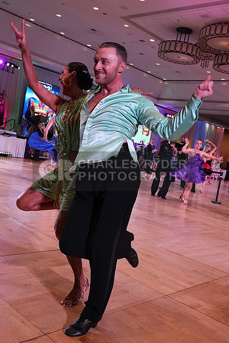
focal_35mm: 36
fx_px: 343
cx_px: 114
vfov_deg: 53.1
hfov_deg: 36.9
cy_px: 172
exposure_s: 1/400
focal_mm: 24
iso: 3200
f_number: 5.6
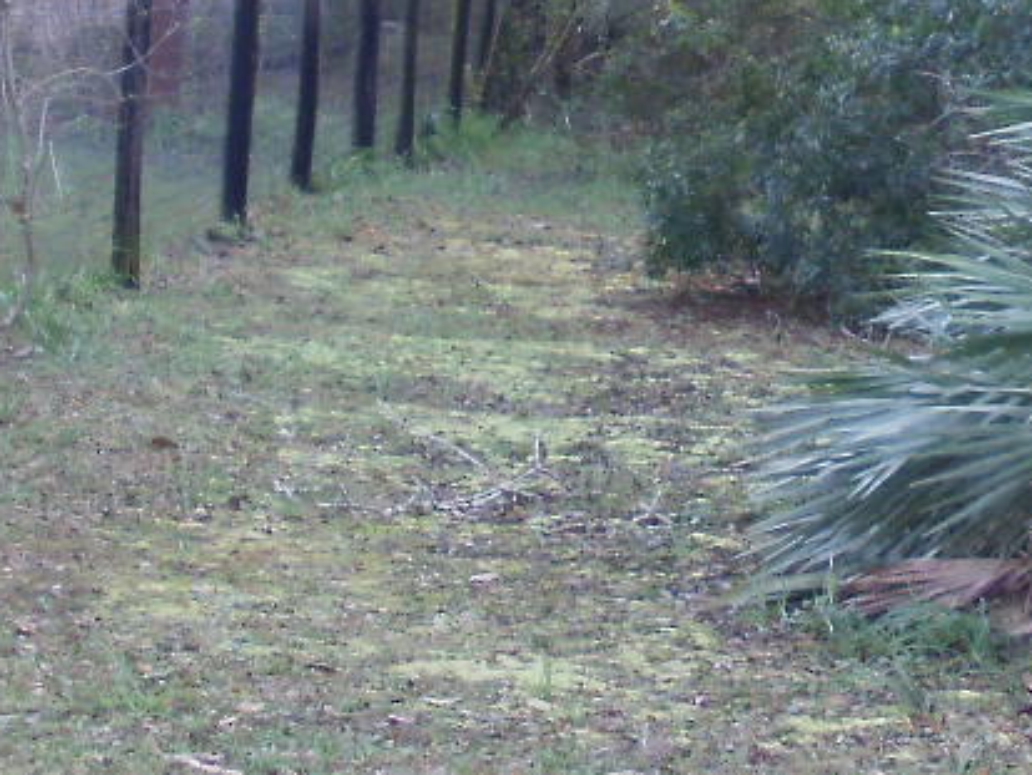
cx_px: 870
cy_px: -5
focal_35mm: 139
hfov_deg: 14.1
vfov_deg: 10.6
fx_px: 4146
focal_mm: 6.3
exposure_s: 1/50
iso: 100
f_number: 3.5
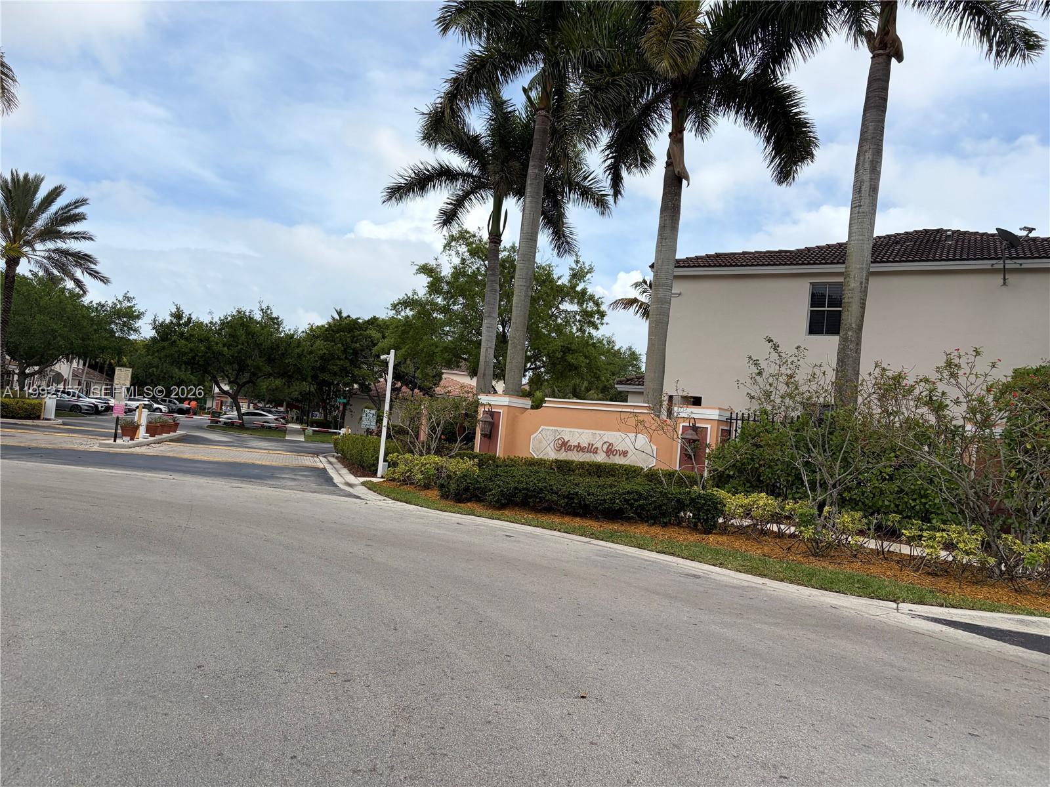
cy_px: 394
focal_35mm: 26
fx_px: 789
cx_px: 525
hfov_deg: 67.3
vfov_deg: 53.1
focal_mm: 5.96
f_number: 1.6
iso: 50
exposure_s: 1/4608
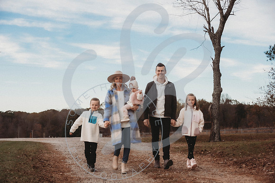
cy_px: 92
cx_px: 138
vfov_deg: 19.5
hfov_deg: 28.8
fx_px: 535
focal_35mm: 70
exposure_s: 1/250
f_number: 2.8
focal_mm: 70
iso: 400
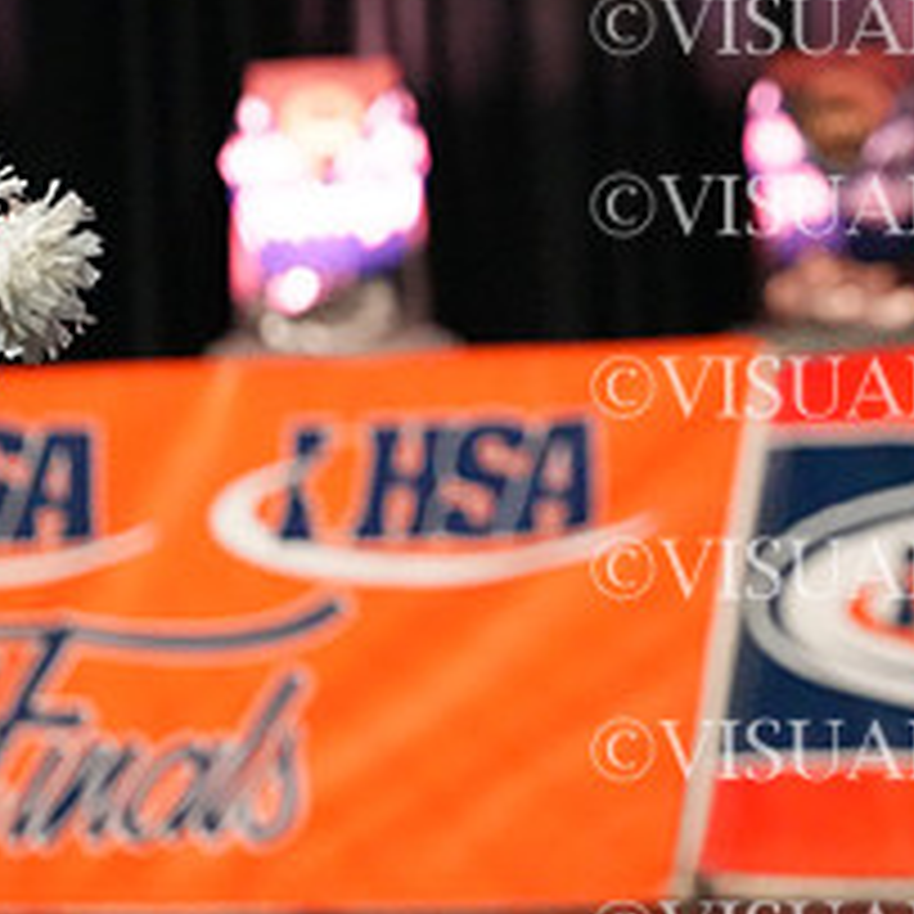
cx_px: 1243
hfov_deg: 2.4
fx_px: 21807
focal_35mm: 730
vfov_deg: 2.4
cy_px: 115
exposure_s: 1/1250
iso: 16000
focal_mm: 300
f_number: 3.5
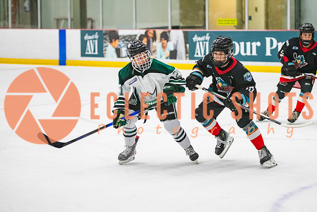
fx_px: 1098
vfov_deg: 11.0
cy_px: 97
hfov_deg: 16.4
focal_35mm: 125
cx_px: 189
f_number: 3.2
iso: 2000
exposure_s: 1/640
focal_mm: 95
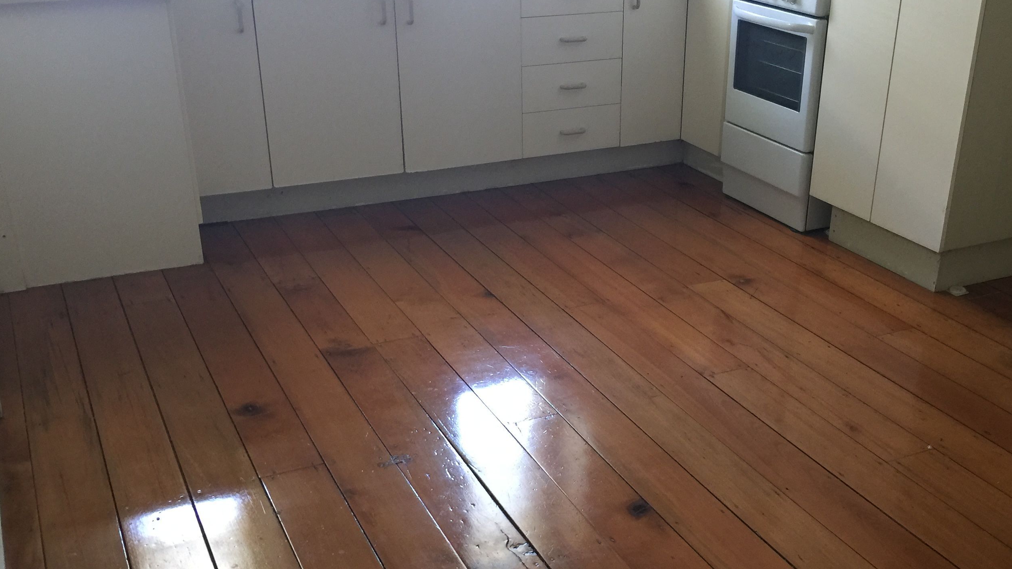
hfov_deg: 49.2
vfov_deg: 28.8
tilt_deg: -26.6
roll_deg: -0.9
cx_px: 590
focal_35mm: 41
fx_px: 1100
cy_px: 373
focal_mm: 4.15
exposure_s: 1/17
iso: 100
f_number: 2.2
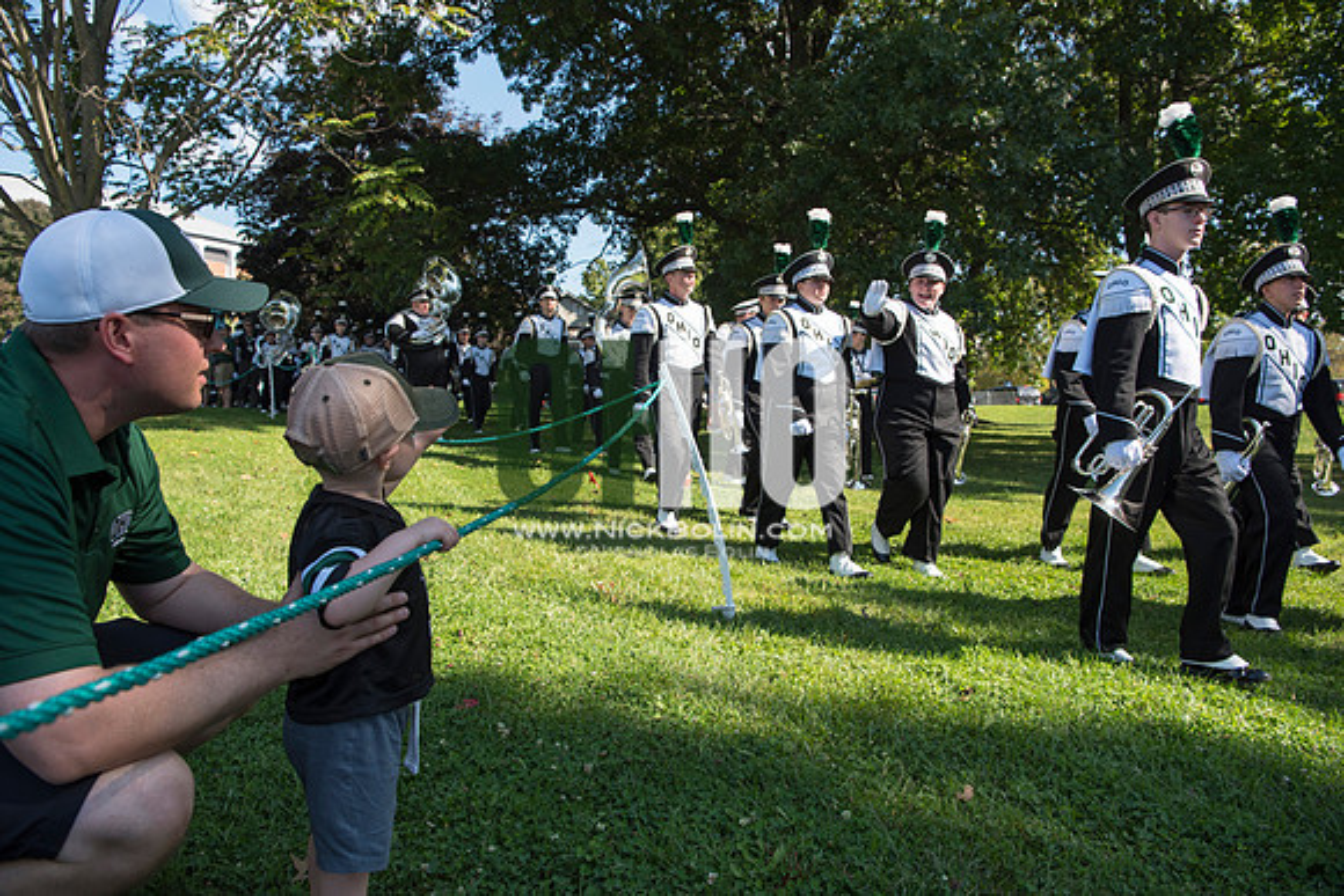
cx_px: 672
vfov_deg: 53.2
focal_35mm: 24
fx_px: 896
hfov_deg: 73.7
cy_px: 448
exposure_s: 1/800
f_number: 5.6
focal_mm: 24
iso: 200
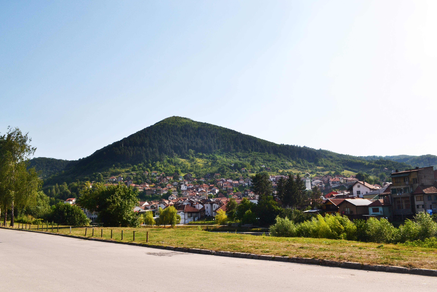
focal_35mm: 27
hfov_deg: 67.4
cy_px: 146
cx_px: 218
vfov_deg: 47.9
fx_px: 328
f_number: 11
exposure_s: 1/500
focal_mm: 18
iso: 400
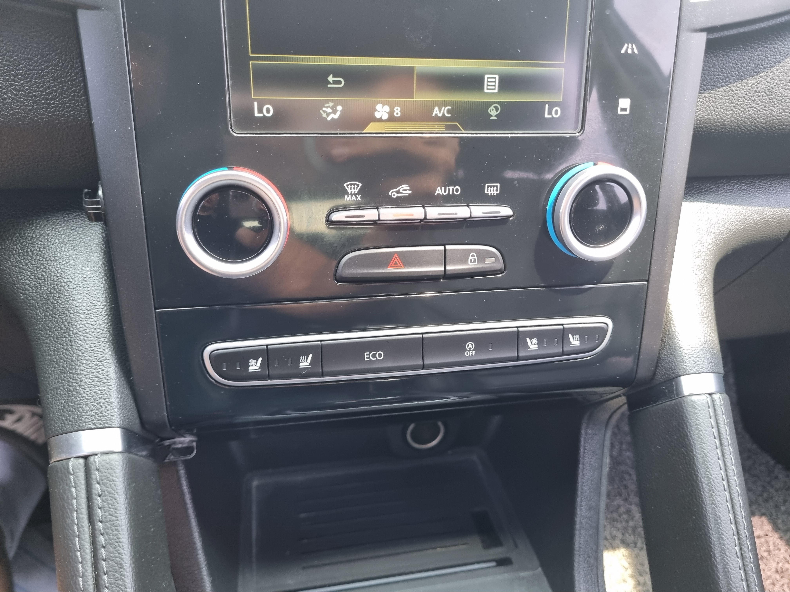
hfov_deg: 67.3
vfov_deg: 53.1
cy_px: 296
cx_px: 395
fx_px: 593
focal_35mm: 26
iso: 250
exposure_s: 1/120
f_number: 1.8
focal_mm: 5.4
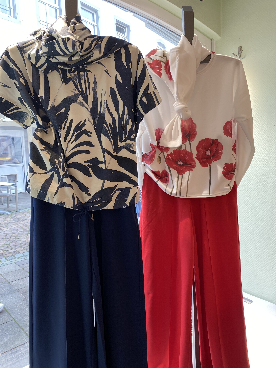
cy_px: 184
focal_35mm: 26
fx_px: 276
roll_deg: +1.2
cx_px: 138
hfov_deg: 53.1
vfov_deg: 67.3
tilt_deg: -4.3
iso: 64
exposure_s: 1/100
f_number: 1.8
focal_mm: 4.25
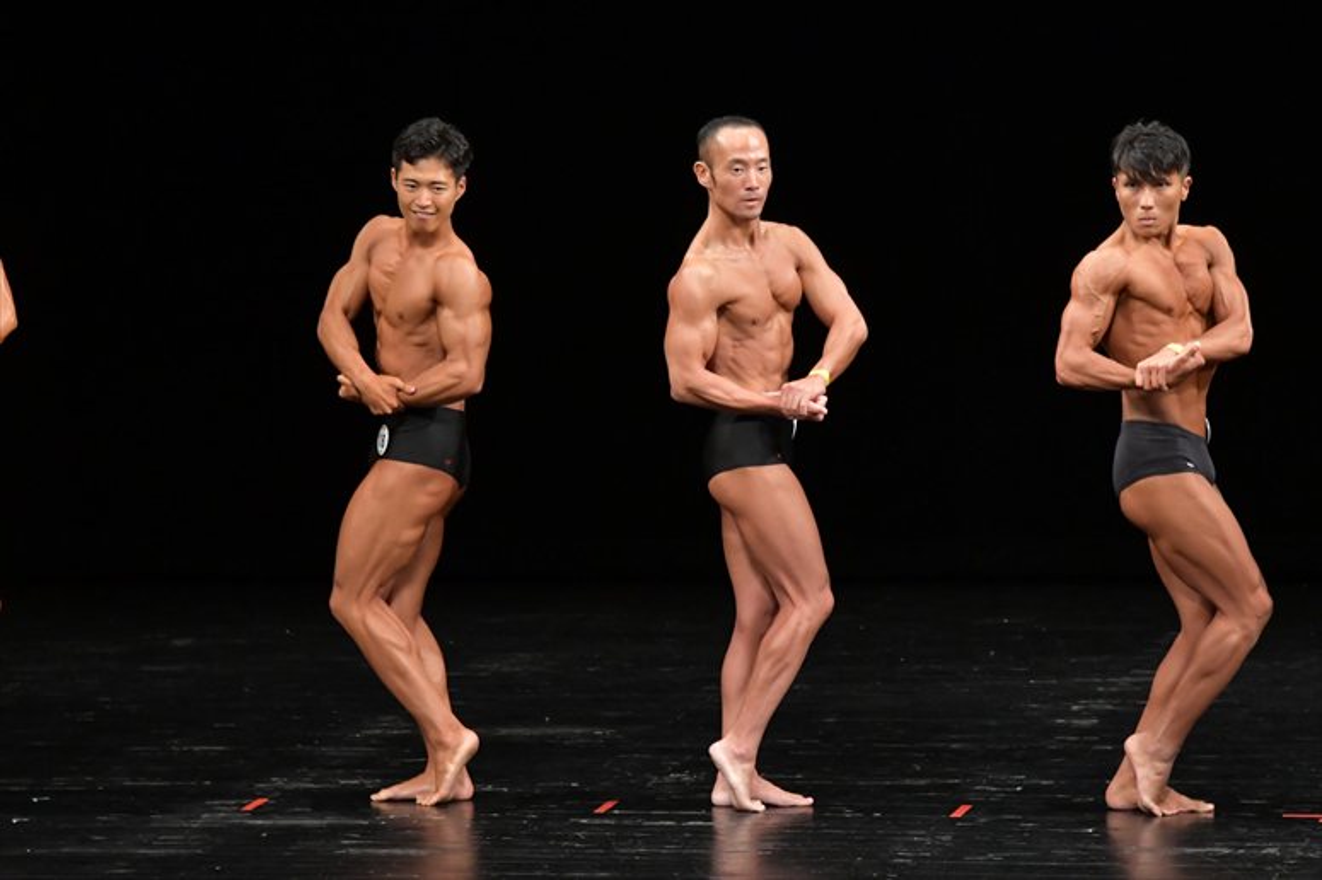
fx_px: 9360
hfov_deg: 8.1
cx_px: 661
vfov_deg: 5.4
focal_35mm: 255
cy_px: 440
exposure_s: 1/400
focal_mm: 170
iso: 3200
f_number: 5.6
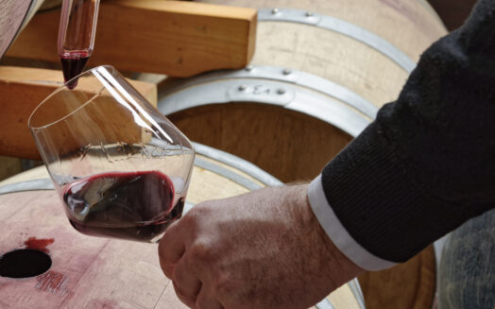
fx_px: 984
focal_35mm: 73
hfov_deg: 27.9
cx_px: 143
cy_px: 200
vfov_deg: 17.8
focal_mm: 50
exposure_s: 1/90
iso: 100
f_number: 8
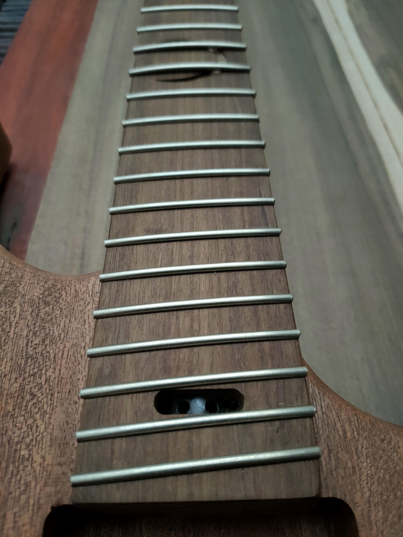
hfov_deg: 51.4
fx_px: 419
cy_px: 268
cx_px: 202
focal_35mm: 27
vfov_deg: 65.3
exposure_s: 1/20
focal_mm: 4.77
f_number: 1.7
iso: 2327
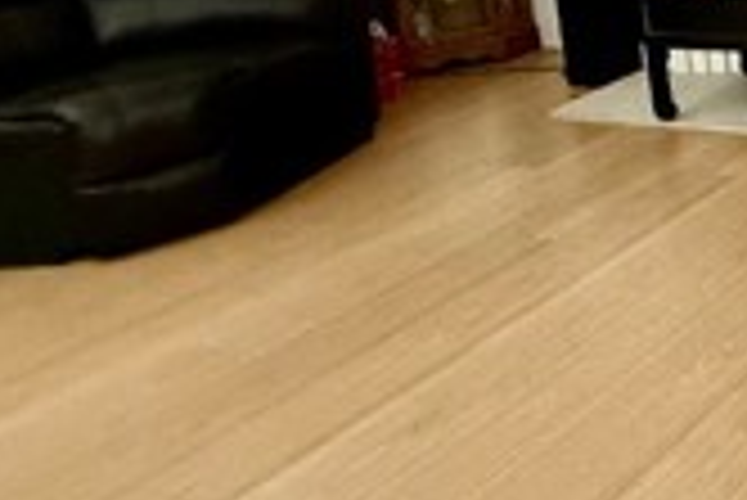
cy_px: -131
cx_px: 1134
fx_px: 1163
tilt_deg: -7.2
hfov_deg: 25.9
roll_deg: +3.7
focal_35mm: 56
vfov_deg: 22.0
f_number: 2.2
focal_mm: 2.22
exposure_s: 1/60
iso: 500
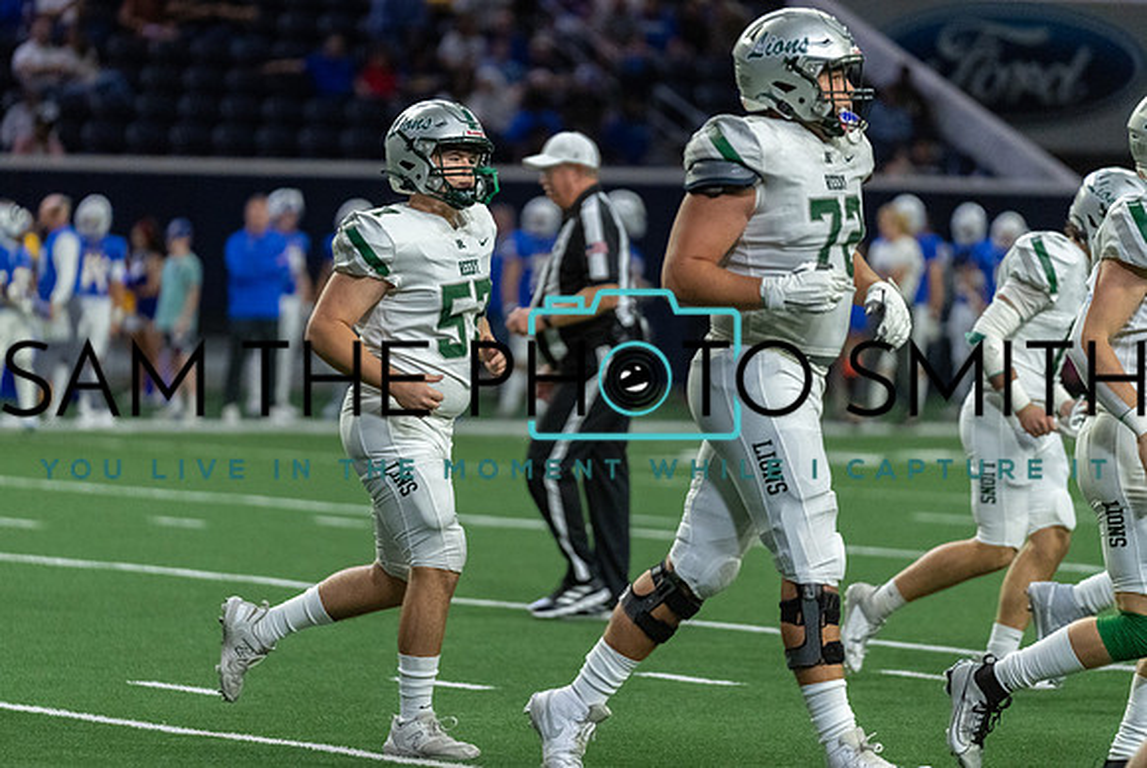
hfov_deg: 8.9
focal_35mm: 230
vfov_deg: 6.0
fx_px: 7330
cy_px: 344
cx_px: 511
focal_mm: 200
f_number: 2.8
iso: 4000
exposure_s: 1/1250
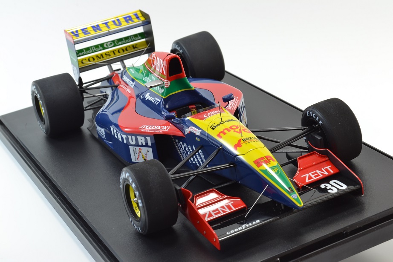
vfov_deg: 16.6
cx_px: 196
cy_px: 131
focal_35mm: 82
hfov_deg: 24.6
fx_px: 901
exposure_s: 1
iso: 200
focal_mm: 55
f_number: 16
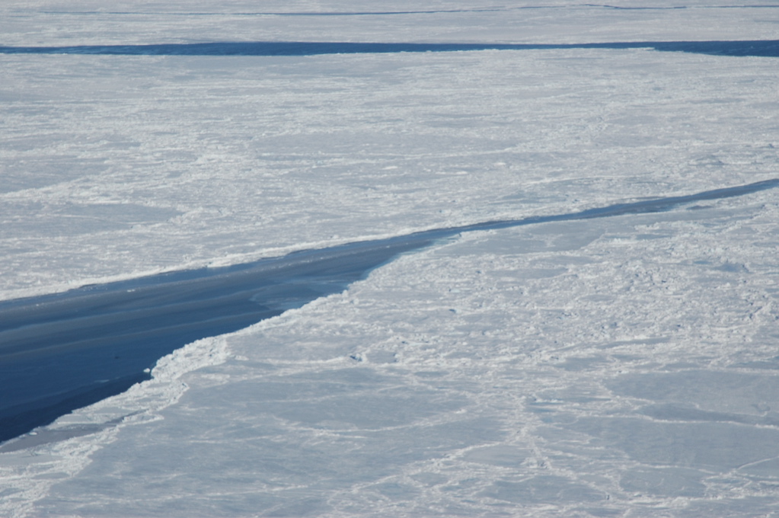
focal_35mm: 105
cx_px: 390
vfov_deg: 13.0
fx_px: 2270
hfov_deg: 19.5
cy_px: 259
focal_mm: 70
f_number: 10
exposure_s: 1/400
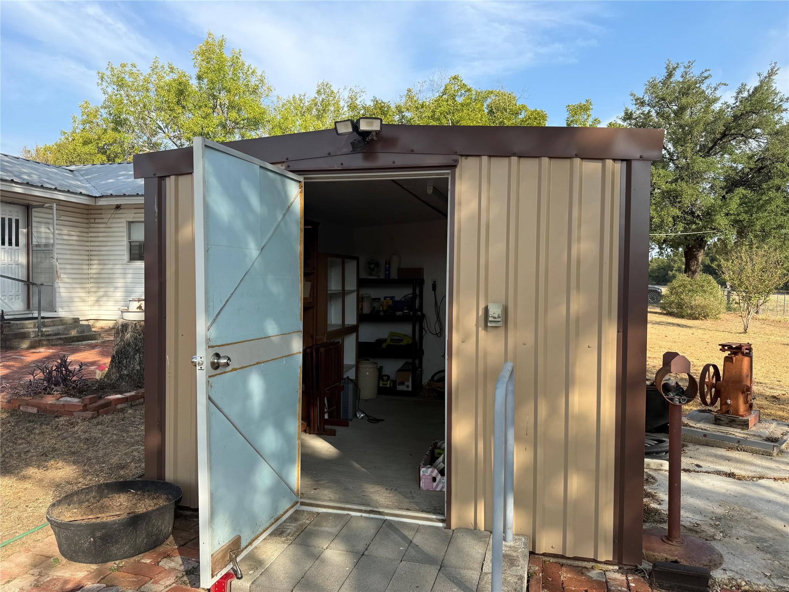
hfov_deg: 71.6
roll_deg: +0.5
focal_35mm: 24
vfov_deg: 56.8
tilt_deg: -1.0
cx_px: 394
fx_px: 547
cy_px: 296
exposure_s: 1/1812
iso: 80
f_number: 1.78
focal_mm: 6.76
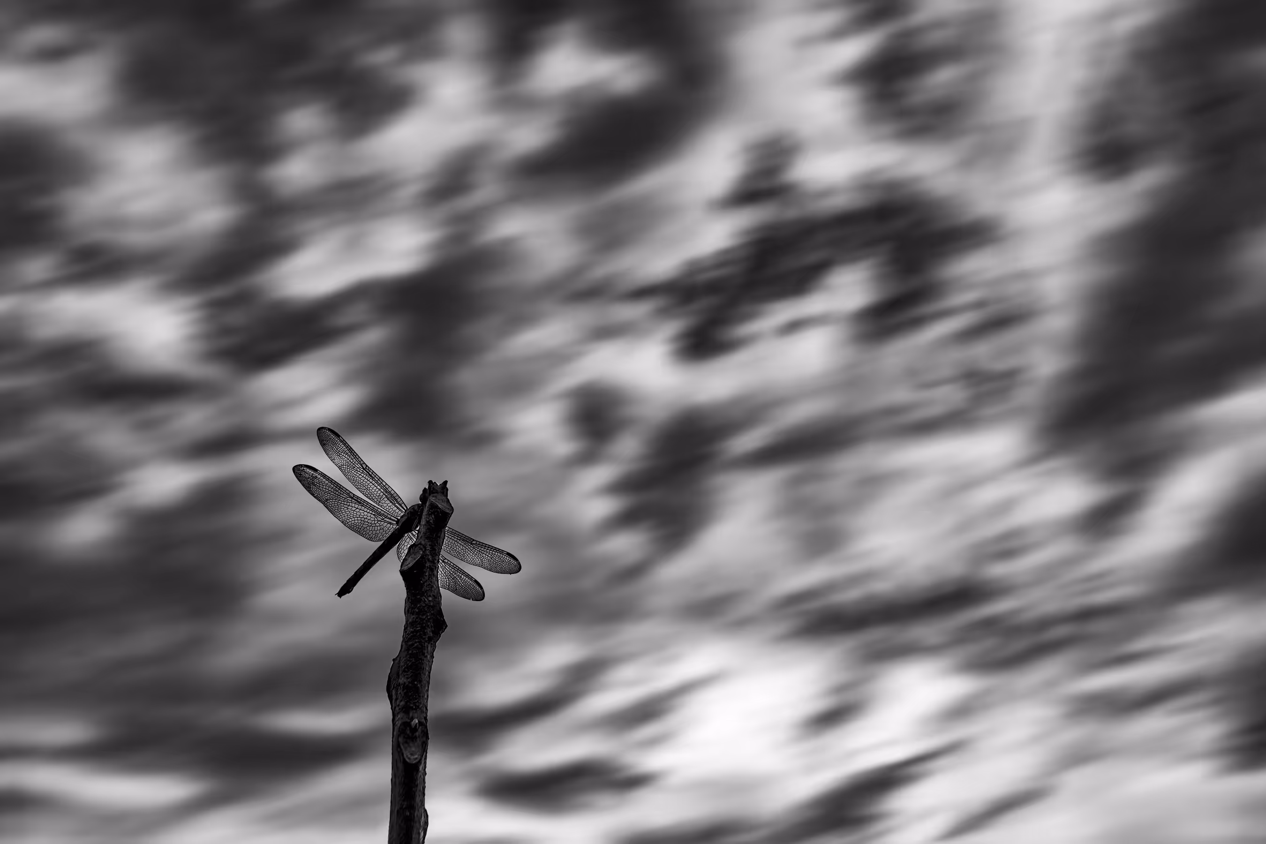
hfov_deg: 73.7
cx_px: 633
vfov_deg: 53.1
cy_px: 422
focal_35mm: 24
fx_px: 844
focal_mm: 16
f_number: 8
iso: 125
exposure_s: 1/125
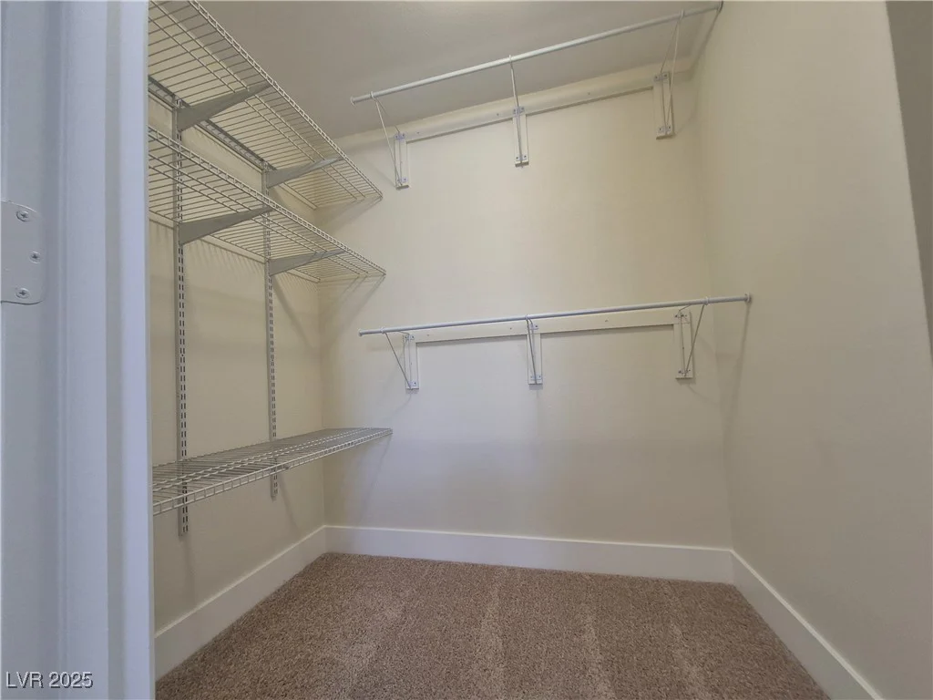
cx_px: 466
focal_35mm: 13
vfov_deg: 89.9
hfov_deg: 106.2
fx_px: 350
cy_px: 350
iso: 250
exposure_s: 1/60
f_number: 2.2
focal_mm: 1.74
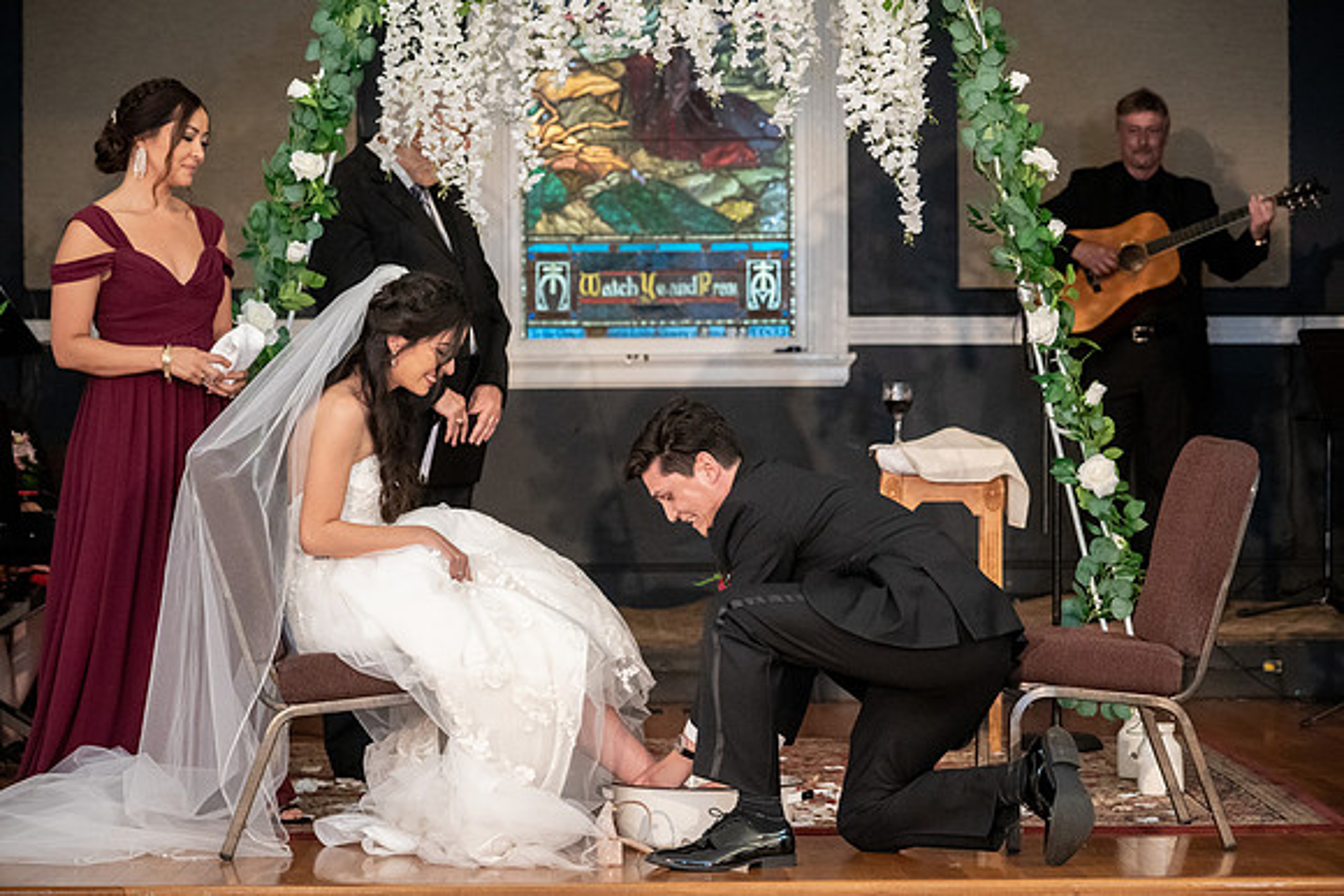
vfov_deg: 14.4
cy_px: 448
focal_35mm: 95
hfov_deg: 21.4
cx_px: 664
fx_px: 3551
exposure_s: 1/250
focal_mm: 93
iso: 8000
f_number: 4
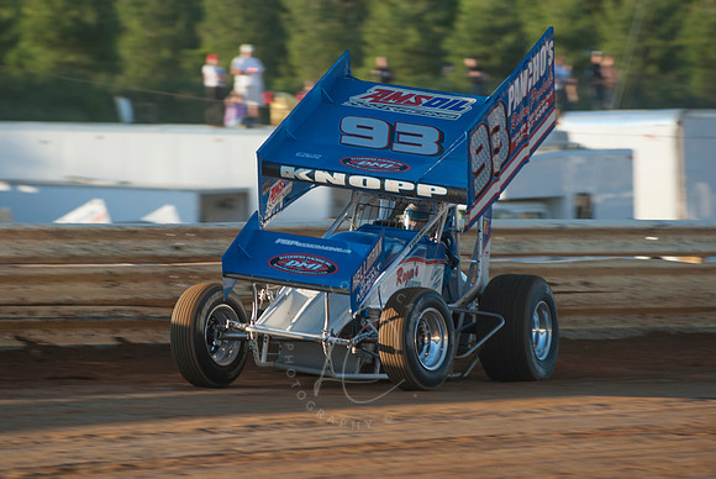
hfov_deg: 6.9
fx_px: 5973
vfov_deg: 4.6
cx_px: 358
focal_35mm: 300
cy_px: 240
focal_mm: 200
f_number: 4
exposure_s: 1/500
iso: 100
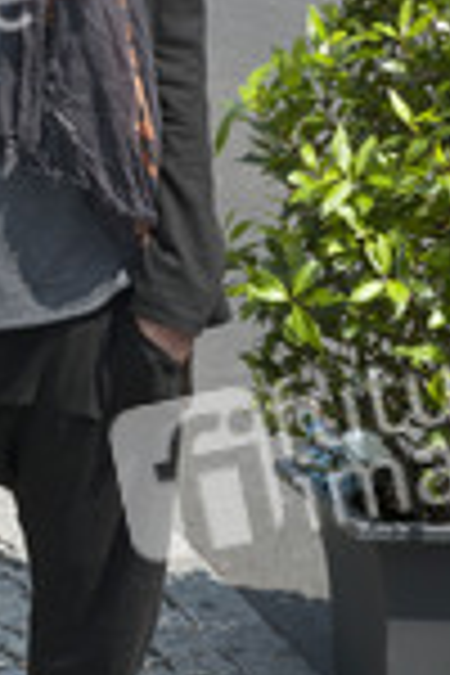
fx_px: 3506
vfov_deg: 11.0
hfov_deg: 7.3
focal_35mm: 187
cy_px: 230
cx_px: -65
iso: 640
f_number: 18
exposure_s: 1/320
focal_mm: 70
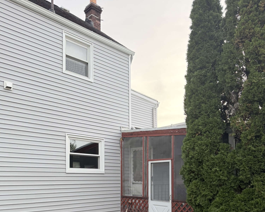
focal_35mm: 32
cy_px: 167
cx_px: 133
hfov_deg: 55.7
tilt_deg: +1.5
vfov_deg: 43.8
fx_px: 251
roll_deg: +1.3
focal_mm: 6.76
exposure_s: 1/708
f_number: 1.78
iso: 100
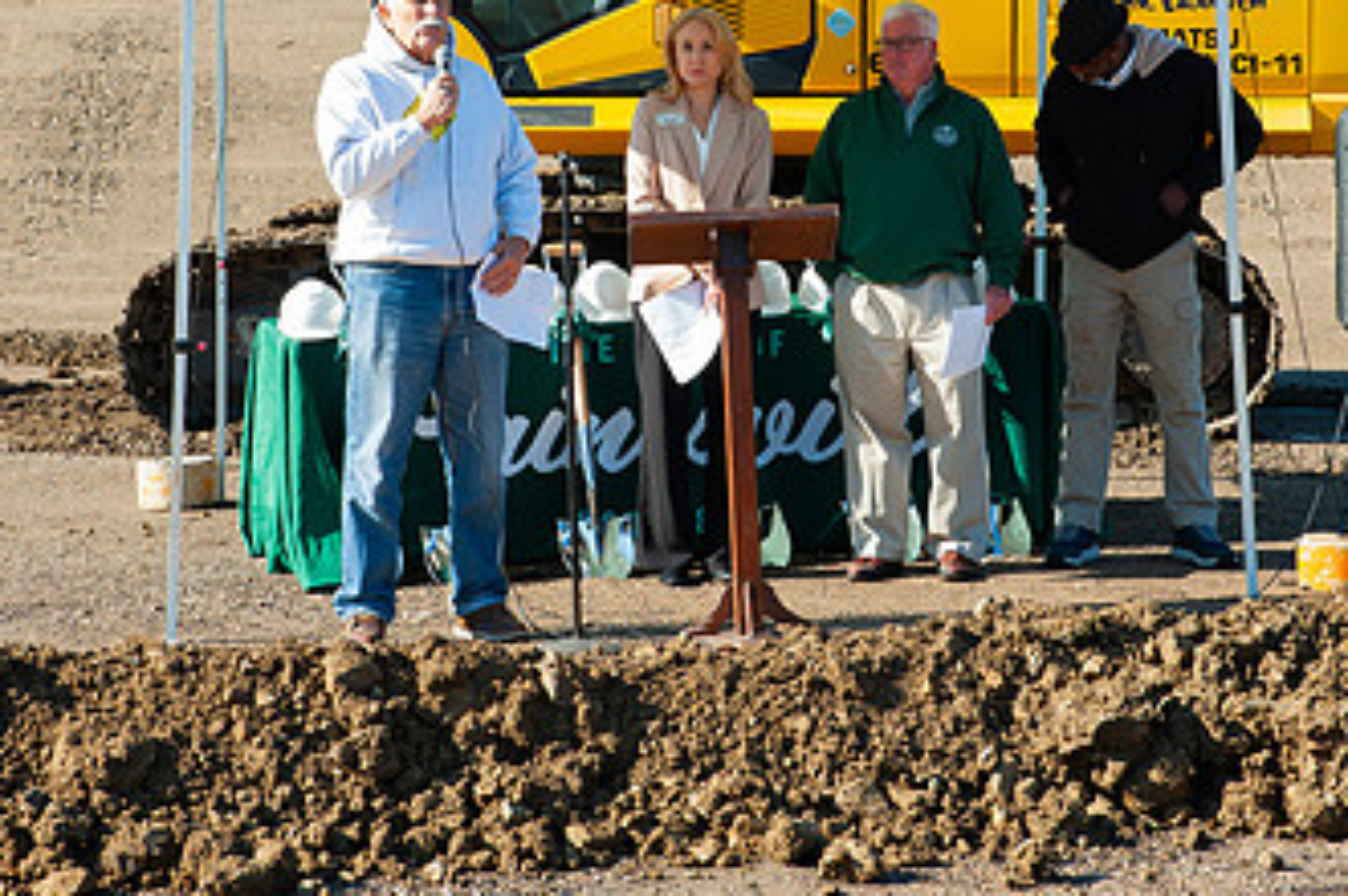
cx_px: 733
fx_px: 4264
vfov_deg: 11.9
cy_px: 134
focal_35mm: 114
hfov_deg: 18.0
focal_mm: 65
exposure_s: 1/200
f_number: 13
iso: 400
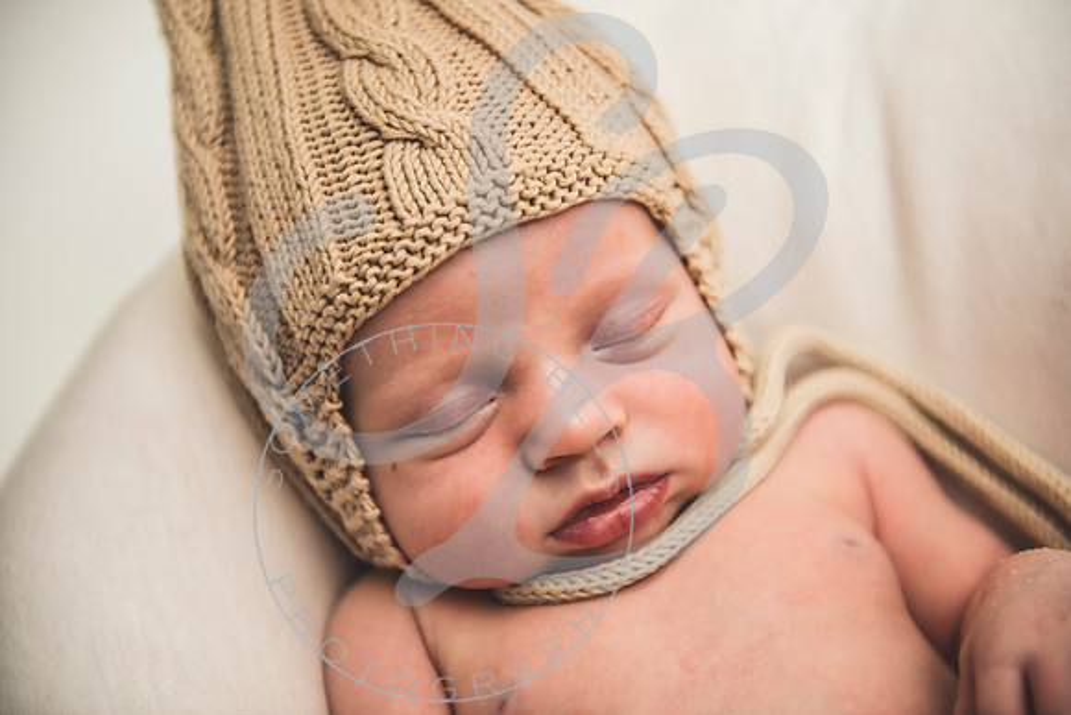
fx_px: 1845
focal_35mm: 62
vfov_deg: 21.9
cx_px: 536
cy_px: 358
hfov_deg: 32.4
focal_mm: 62
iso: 100
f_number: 2.8
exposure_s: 1/125
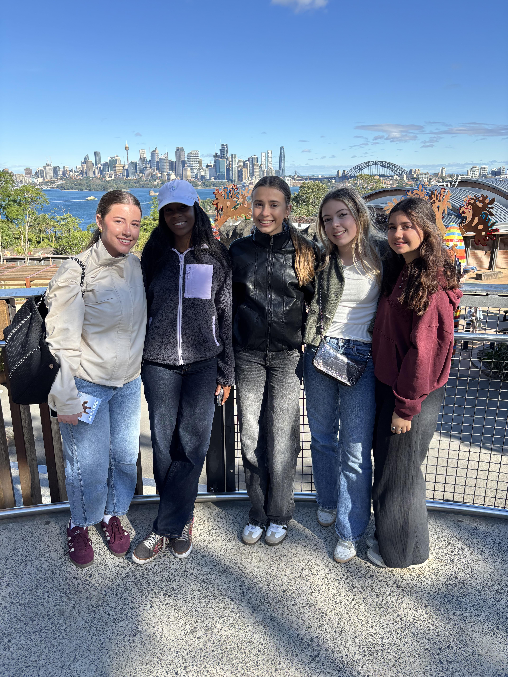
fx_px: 509
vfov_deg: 67.3
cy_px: 338
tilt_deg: -15.6
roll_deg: -0.5
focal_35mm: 26
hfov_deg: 53.1
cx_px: 254
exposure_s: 1/1328
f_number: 1.6
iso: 50
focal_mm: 5.96
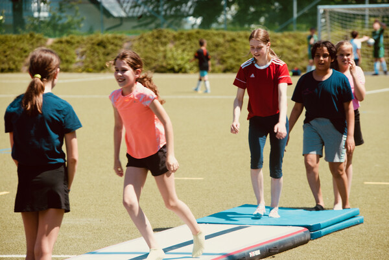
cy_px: 130
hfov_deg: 10.3
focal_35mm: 200
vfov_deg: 6.9
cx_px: 194
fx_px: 2163
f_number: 6.7
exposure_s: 1/180
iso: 100
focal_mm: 200
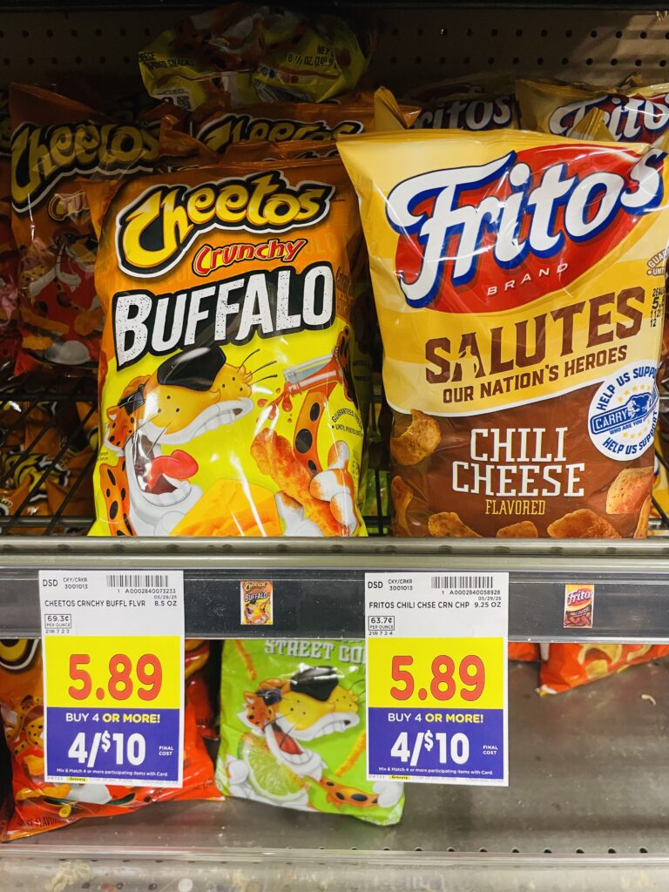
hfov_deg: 53.1
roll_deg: +1.3
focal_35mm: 26
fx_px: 670
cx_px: 334
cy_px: 446
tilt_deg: -33.9
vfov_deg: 67.3
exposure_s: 1/60
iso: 160
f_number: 1.6
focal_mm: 4.2
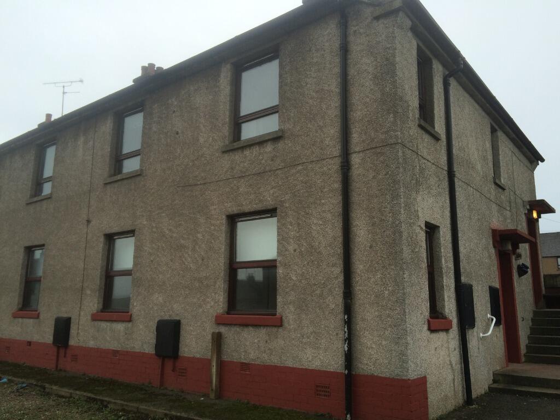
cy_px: 210
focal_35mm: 29
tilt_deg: +9.9
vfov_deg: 48.2
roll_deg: -0.7
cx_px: 280
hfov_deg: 61.7
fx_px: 469
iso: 32
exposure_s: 1/323
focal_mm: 4.15
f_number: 2.2
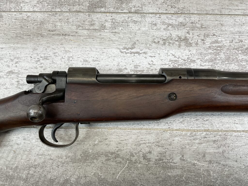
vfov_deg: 48.2
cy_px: 93
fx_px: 208
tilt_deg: -86.5
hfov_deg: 61.7
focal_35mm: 29
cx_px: 124
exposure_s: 1/125
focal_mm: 3
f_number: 1.8
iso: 16
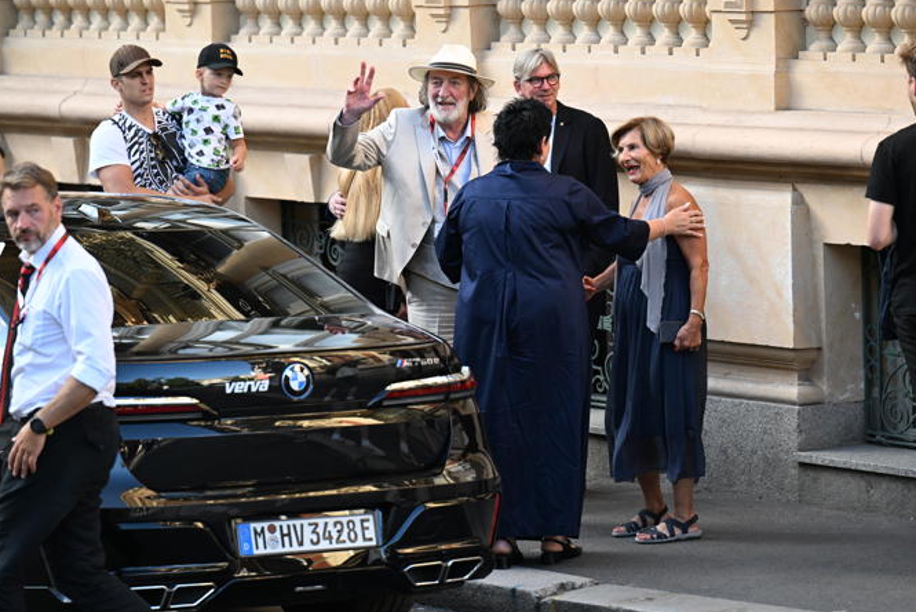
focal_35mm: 197
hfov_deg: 10.4
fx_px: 5014
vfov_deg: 7.0
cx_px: 448
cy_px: 299
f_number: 4
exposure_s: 1/2000
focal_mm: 190
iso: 2500
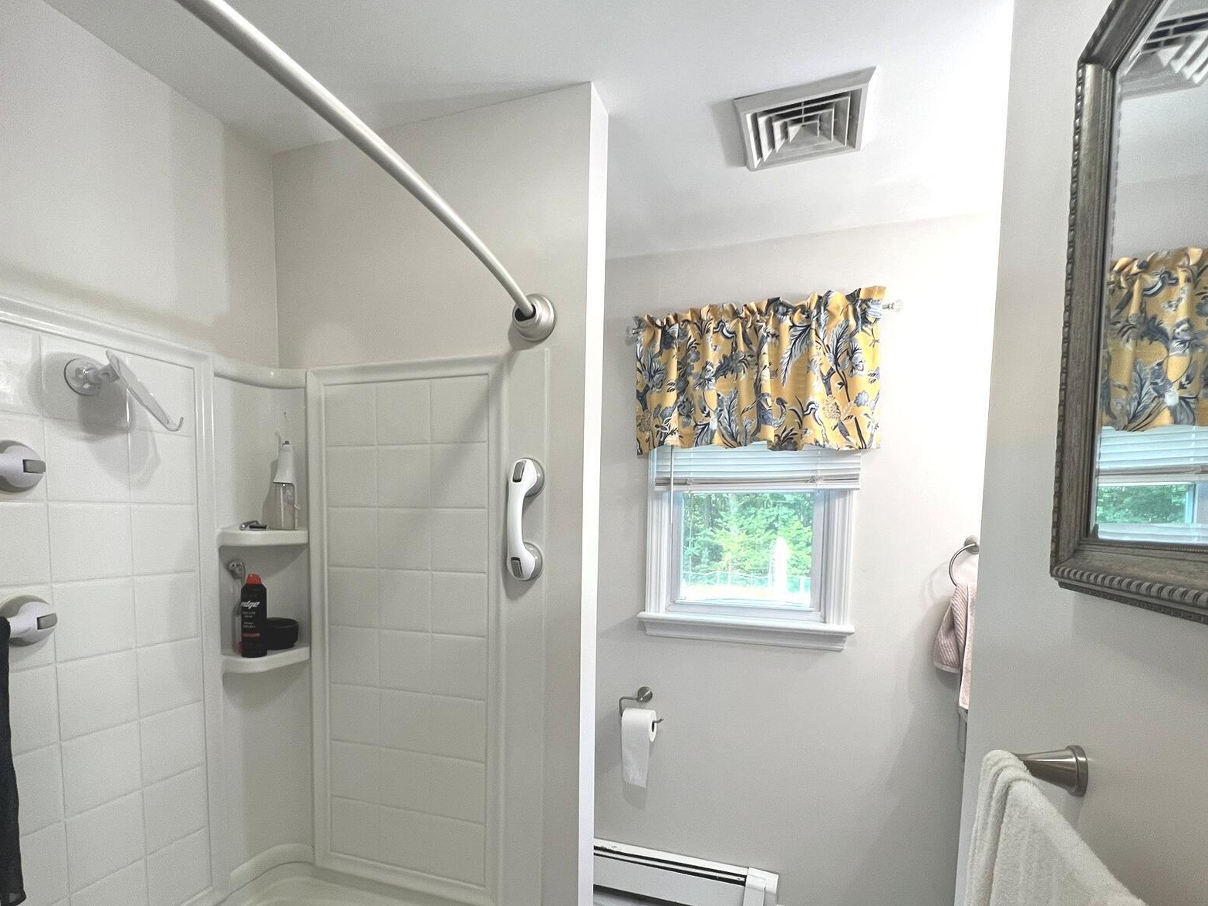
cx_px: 576
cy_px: 574
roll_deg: +0.2
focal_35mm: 17
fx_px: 593
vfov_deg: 73.3
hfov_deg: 91.0
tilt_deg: -4.8
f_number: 1.8
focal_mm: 1.57
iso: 200
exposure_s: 1/120
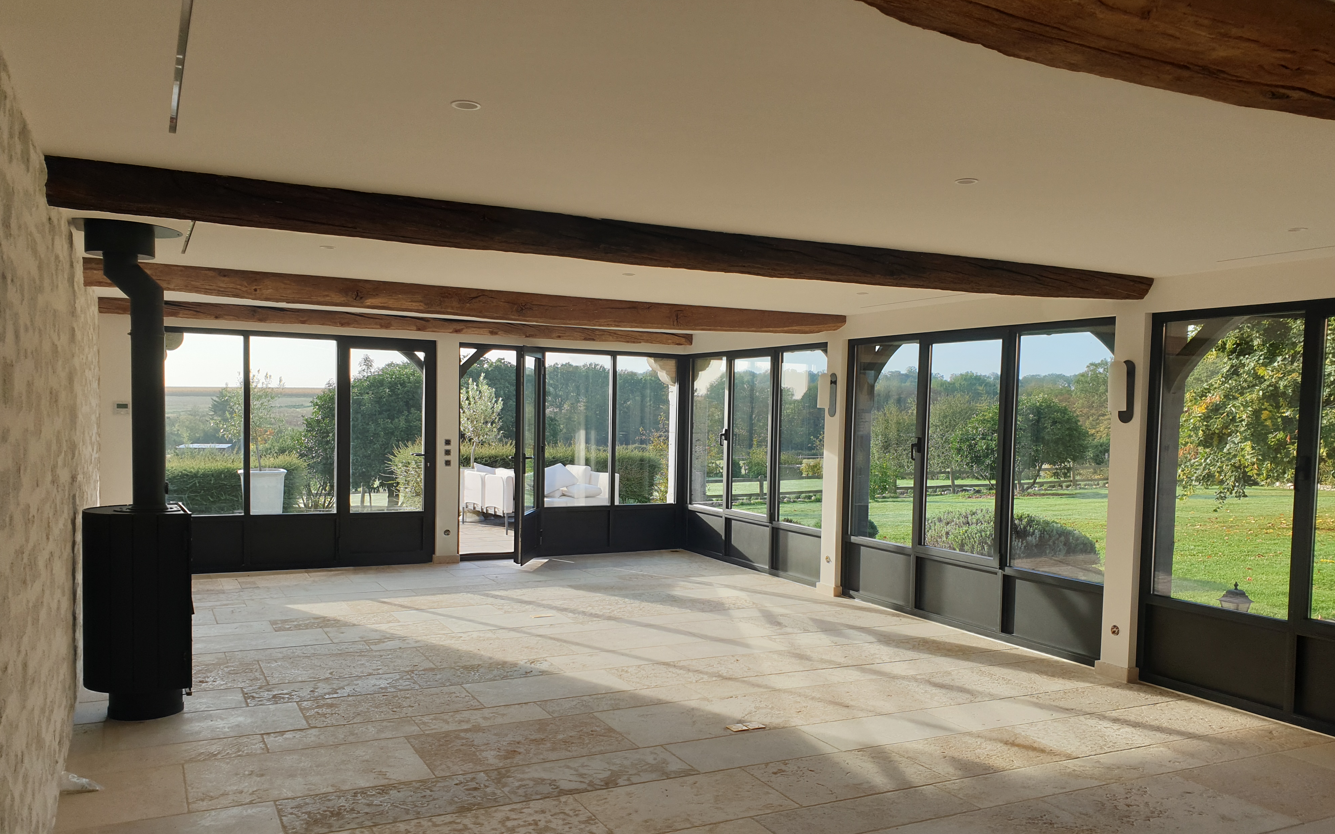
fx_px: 1019
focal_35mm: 28
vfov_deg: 44.4
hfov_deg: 66.5
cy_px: 488
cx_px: 675
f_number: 2.4
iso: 50
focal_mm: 4.3
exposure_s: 1/264
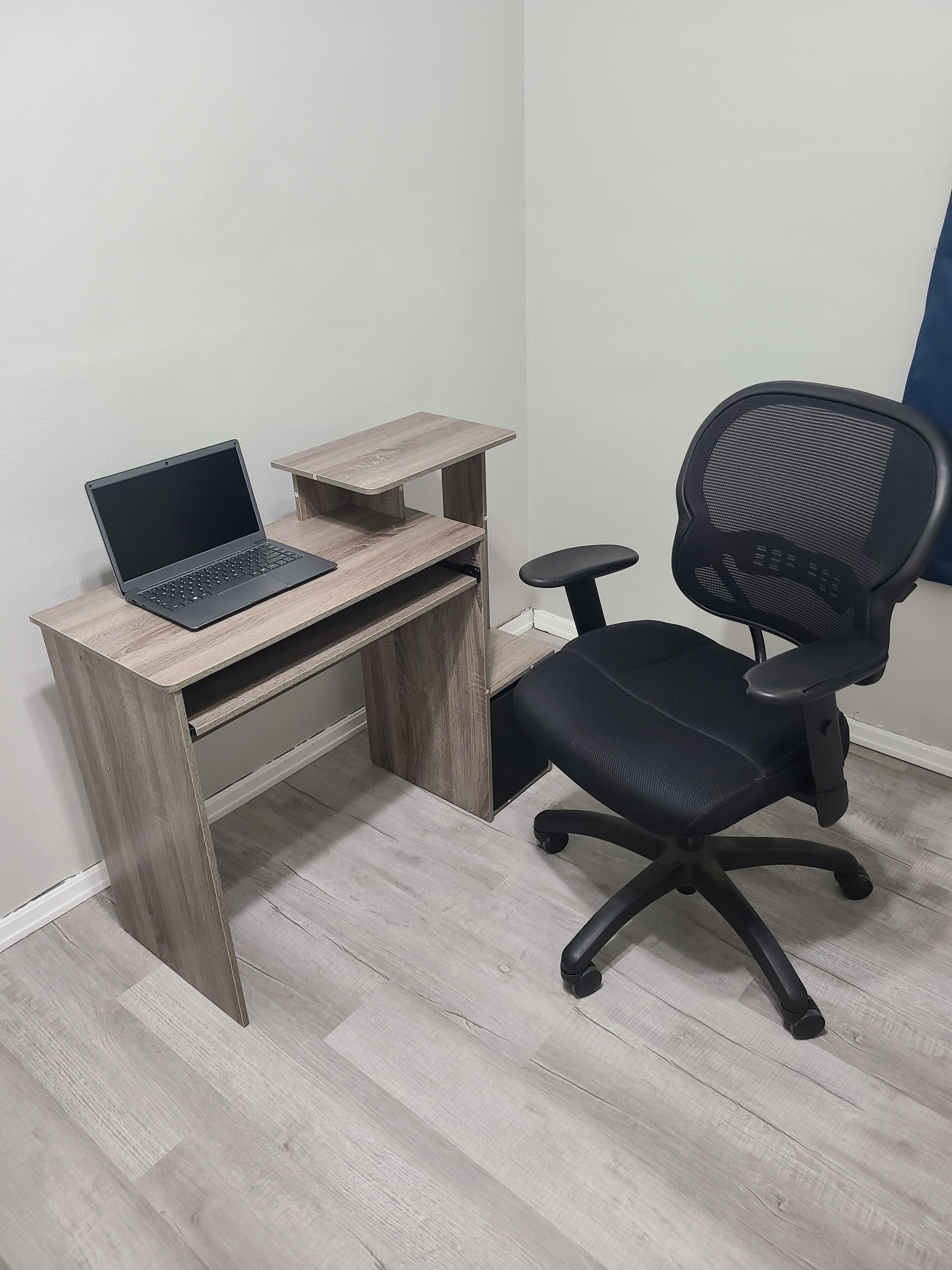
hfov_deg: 53.1
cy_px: 635
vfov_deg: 67.3
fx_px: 953
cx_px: 476
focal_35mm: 26
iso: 250
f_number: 1.8
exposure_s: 1/39
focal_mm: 5.4
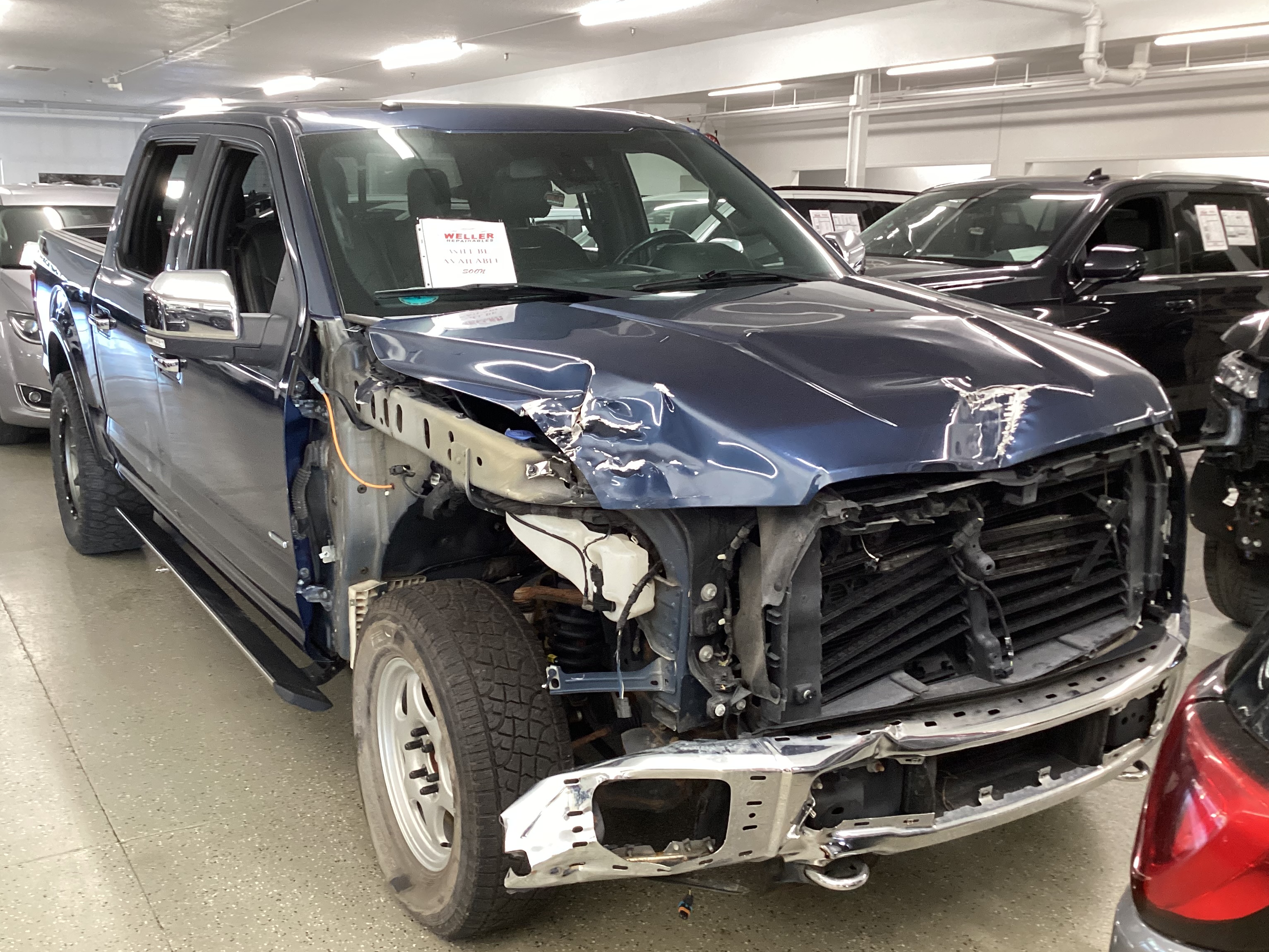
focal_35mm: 33
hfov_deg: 55.3
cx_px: 609
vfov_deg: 42.9
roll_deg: -0.9
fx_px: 1210
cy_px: 491
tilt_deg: -13.7
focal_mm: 3.3
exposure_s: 1/50
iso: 200
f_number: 2.4
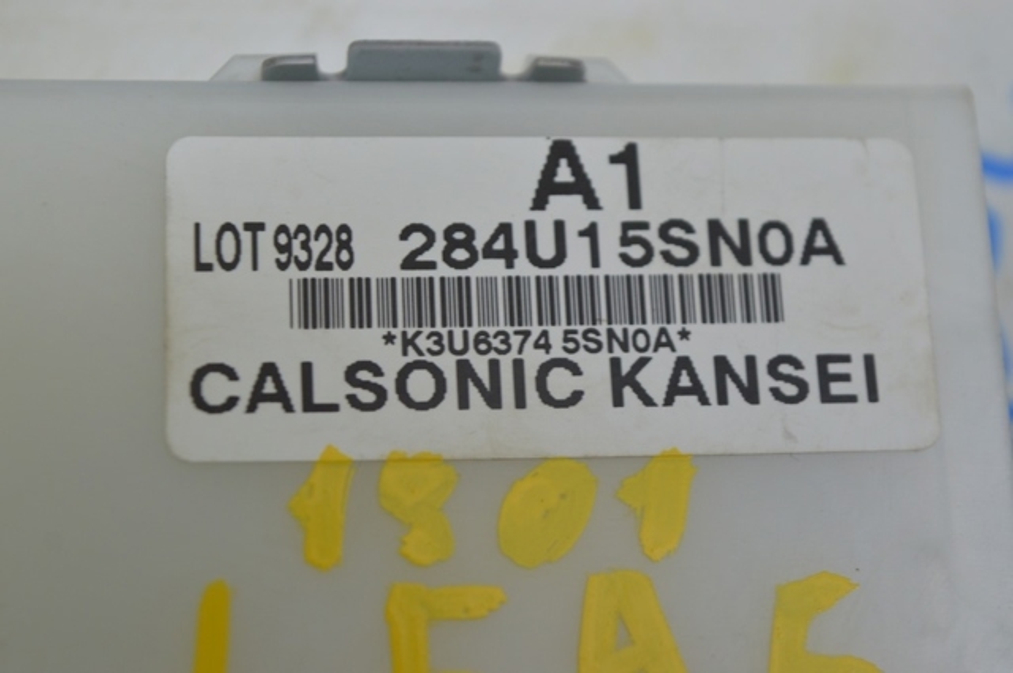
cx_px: 506
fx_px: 2318
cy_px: 336
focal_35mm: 82
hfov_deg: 24.6
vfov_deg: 16.5
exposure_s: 1/25
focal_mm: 55
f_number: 5.6
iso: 400
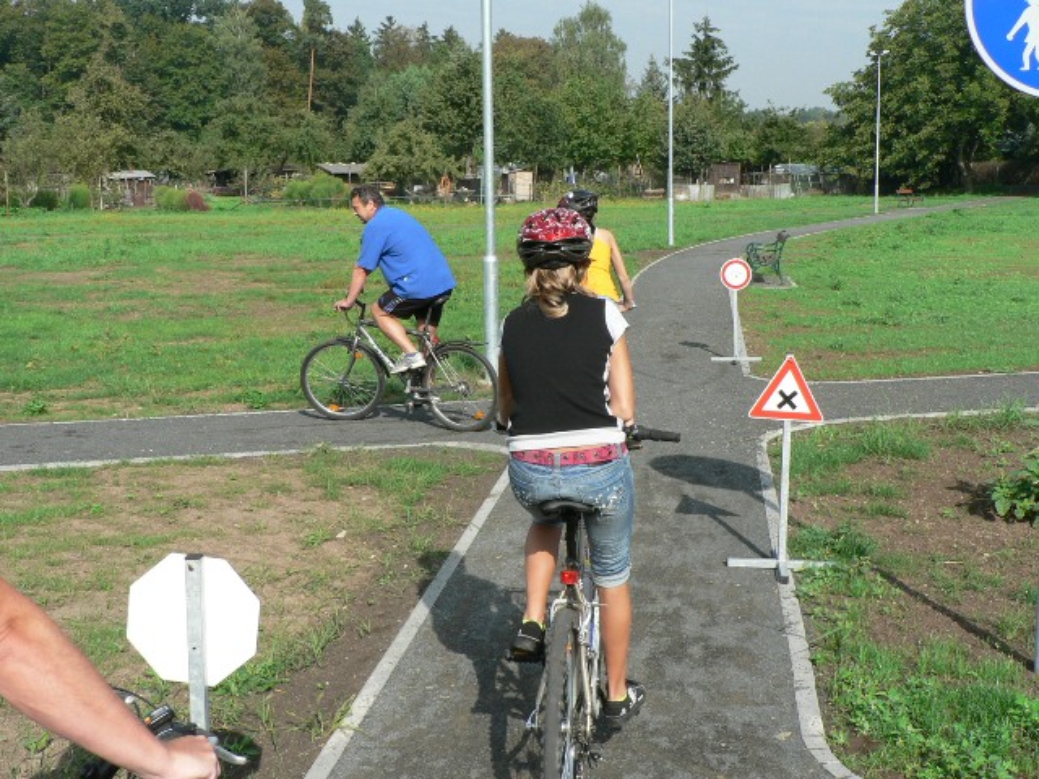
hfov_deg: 41.2
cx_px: 520
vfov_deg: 31.5
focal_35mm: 46
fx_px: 1381
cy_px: 390
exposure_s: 1/400
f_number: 5.6
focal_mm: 7.7
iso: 100
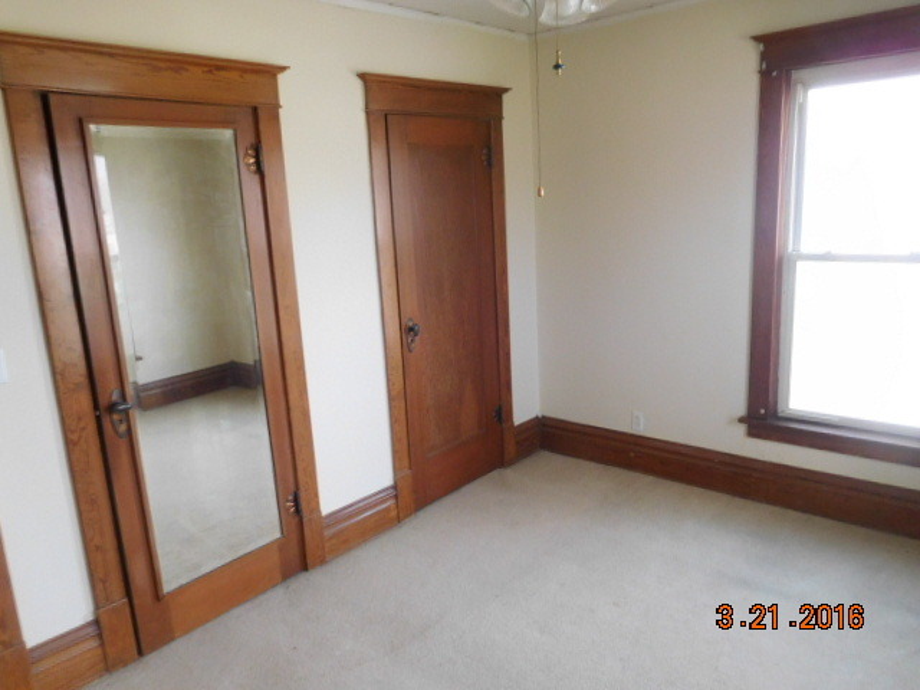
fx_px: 664
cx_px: 460
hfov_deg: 69.4
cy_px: 345
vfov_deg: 54.9
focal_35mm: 25
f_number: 3.4
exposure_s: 1/30
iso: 320
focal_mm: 4.5
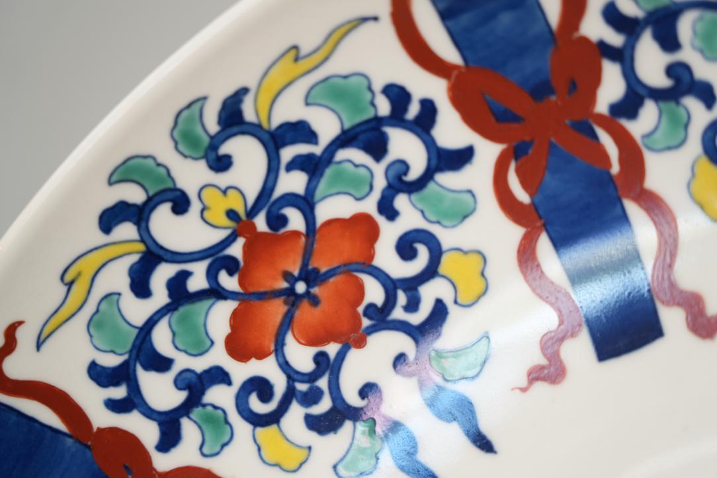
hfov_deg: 19.5
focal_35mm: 105
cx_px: 358
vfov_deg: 13.0
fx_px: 2091
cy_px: 239
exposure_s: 1/125
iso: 1000
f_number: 4
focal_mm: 105
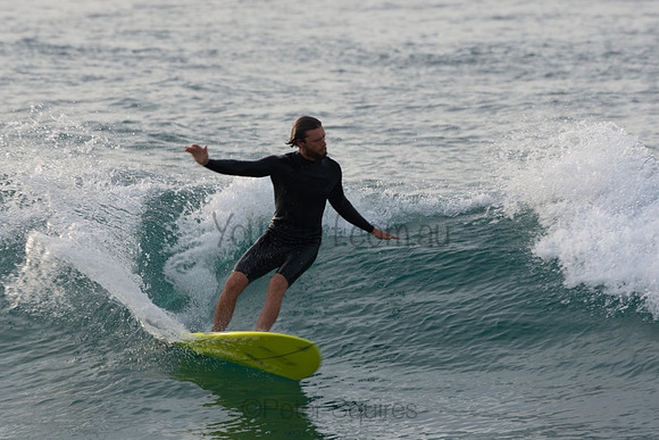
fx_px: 9612
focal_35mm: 525
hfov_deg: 3.9
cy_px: 220
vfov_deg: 2.6
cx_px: 330
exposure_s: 1/200
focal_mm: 350
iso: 100
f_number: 6.3
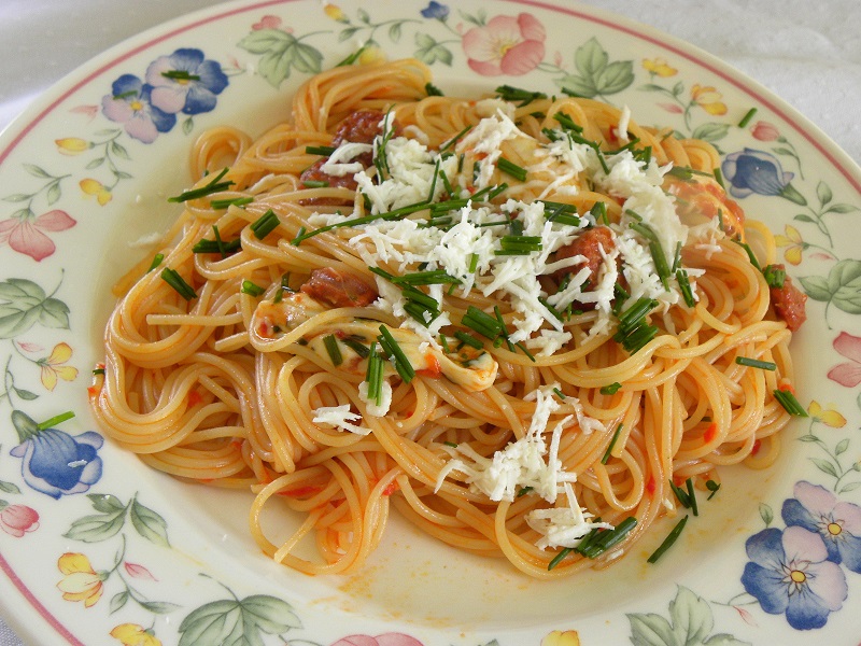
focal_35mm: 52
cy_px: 323
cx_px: 430
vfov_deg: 28.0
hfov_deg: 36.8
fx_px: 1293
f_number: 3.5
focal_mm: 9.2
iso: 138
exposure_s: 1/61
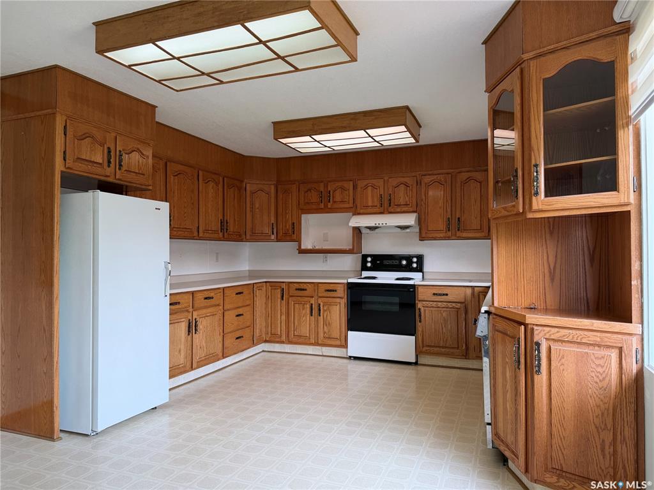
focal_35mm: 24
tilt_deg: +0.7
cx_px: 327
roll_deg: +0.3
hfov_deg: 71.6
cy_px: 245
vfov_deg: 56.8
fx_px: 453
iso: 64
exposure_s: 1/135
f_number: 1.78
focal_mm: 6.76
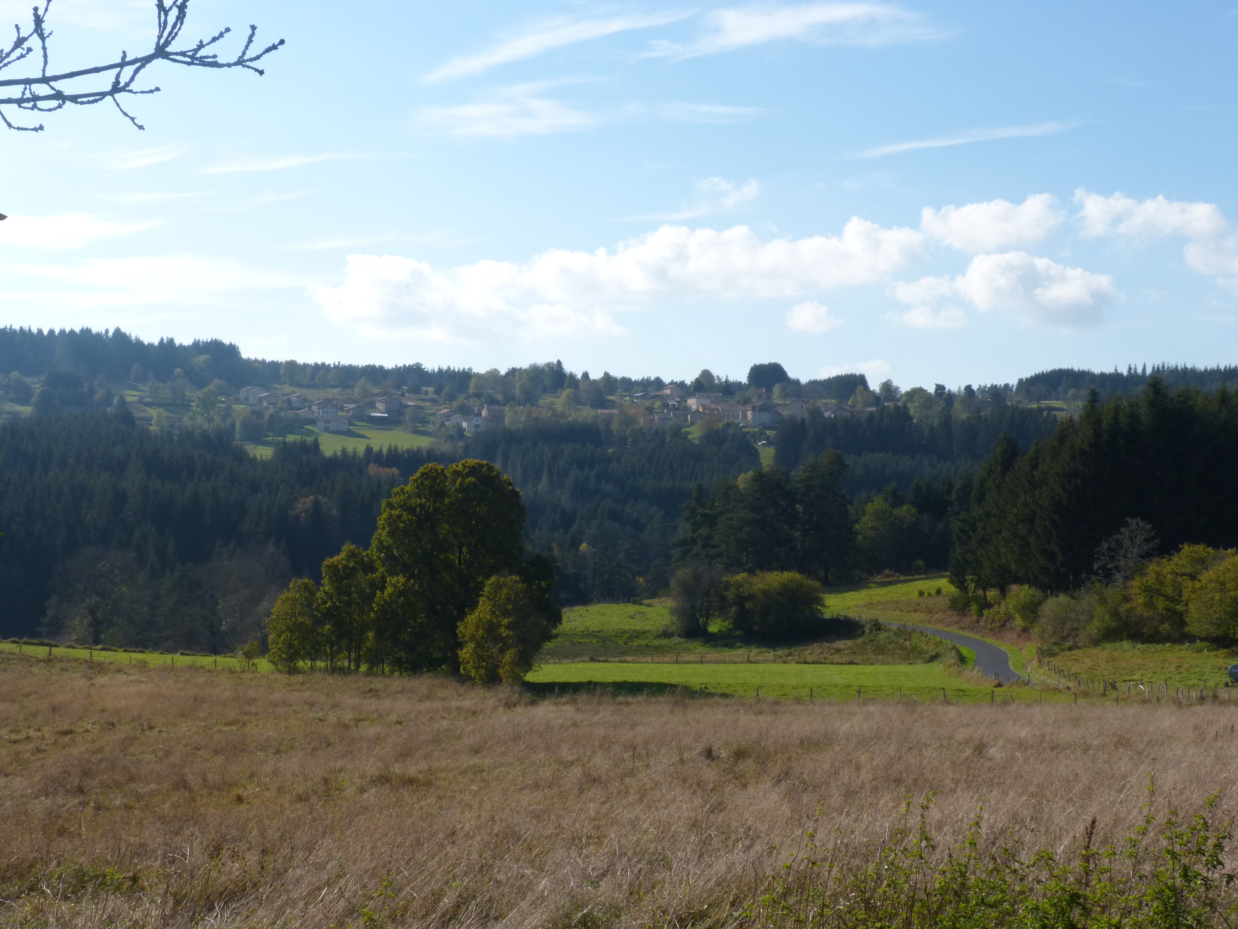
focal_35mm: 53
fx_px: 1895
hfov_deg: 36.2
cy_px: 464
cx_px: 619
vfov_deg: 27.5
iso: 100
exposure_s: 1/320
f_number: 7.1
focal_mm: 9.4
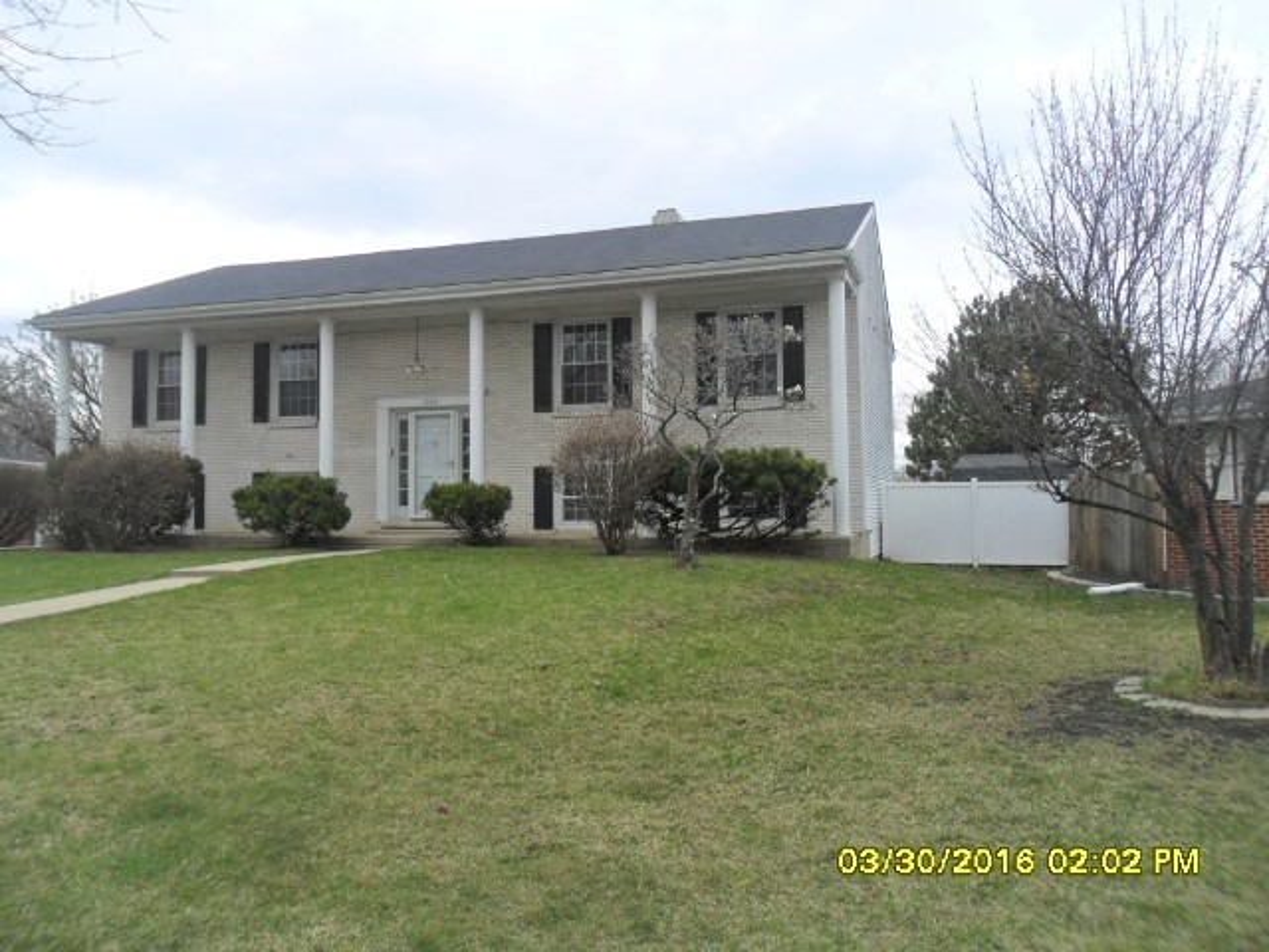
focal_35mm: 27
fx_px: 990
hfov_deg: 65.3
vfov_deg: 51.4
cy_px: 476
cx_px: 634
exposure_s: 1/500
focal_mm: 4.9
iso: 100
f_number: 3.5
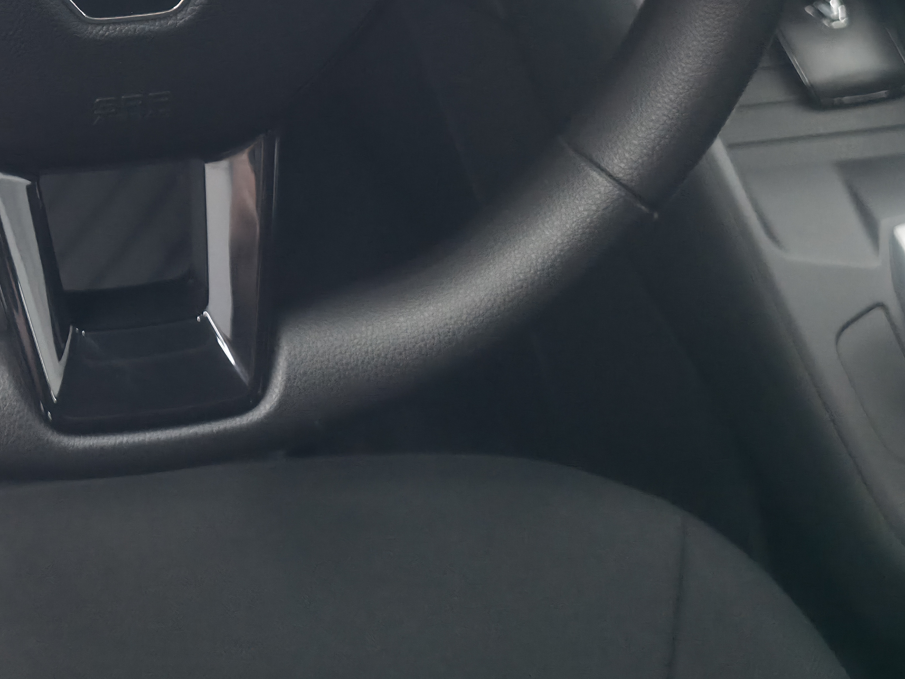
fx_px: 1516
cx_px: -43
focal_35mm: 58
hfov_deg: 30.4
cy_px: -155
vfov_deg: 23.0
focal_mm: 6.3
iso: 320
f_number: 1.7
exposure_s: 1/47
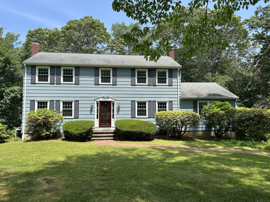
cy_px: 101
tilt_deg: +2.3
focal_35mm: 26
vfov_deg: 53.1
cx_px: 135
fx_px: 203
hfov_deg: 67.3
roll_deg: +0.2
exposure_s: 1/1597
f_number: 1.5
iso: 50
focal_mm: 5.7
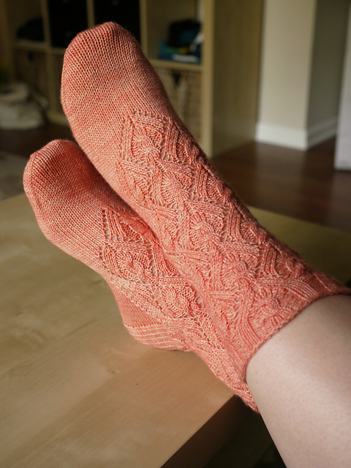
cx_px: 176
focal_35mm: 40
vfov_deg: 46.8
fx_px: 541
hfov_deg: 36.0
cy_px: 234
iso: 400
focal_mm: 20
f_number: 2.8
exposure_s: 1/80
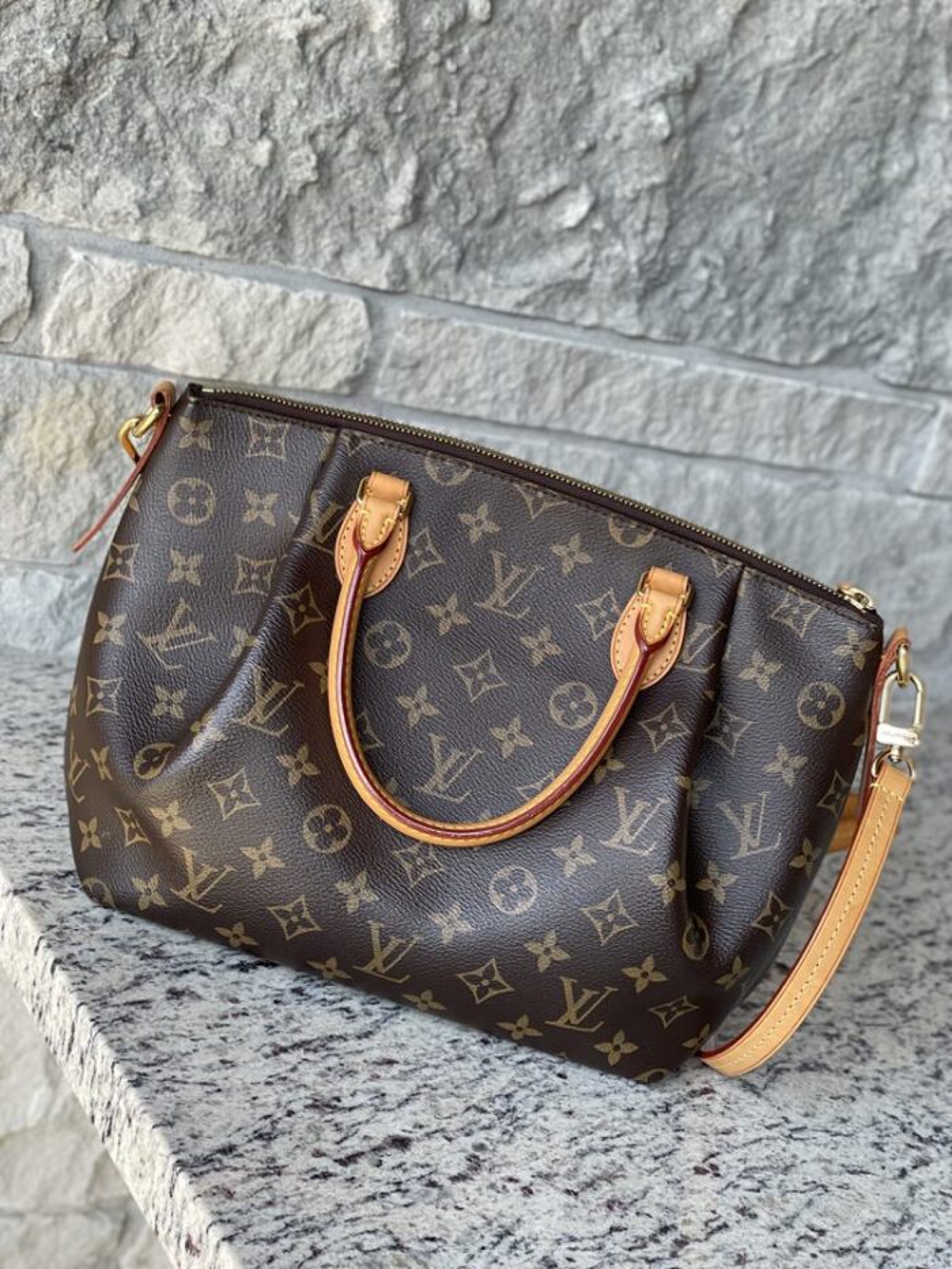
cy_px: 634
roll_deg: -18.5
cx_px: 476
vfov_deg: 30.3
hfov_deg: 22.9
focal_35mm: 64
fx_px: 2346
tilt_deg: -19.2
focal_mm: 7.5
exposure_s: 1/121
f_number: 2.2
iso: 40
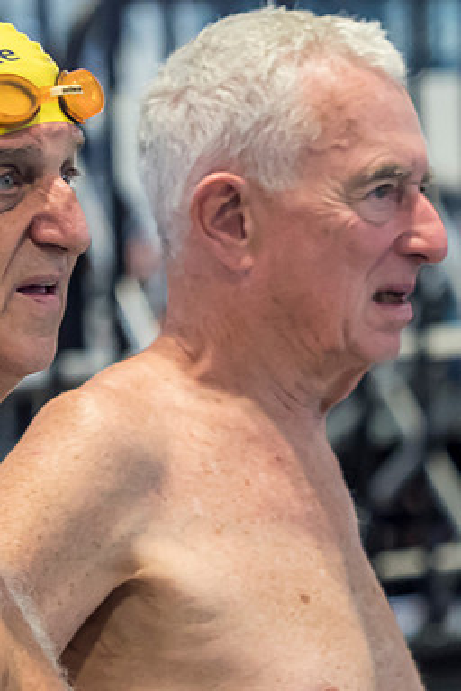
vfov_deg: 3.7
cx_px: 237
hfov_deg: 2.5
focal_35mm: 553
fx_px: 10621
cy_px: 320
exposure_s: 1/250
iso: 1600
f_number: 2.8
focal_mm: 115
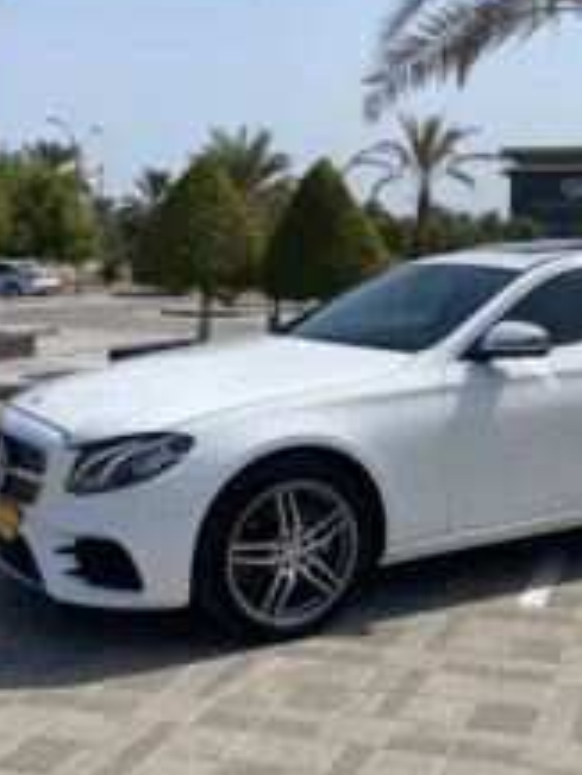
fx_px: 1075
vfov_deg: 39.5
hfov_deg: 29.8
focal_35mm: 48
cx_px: 439
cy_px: 321
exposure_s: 1/5236
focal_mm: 4.25
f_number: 1.8
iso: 32
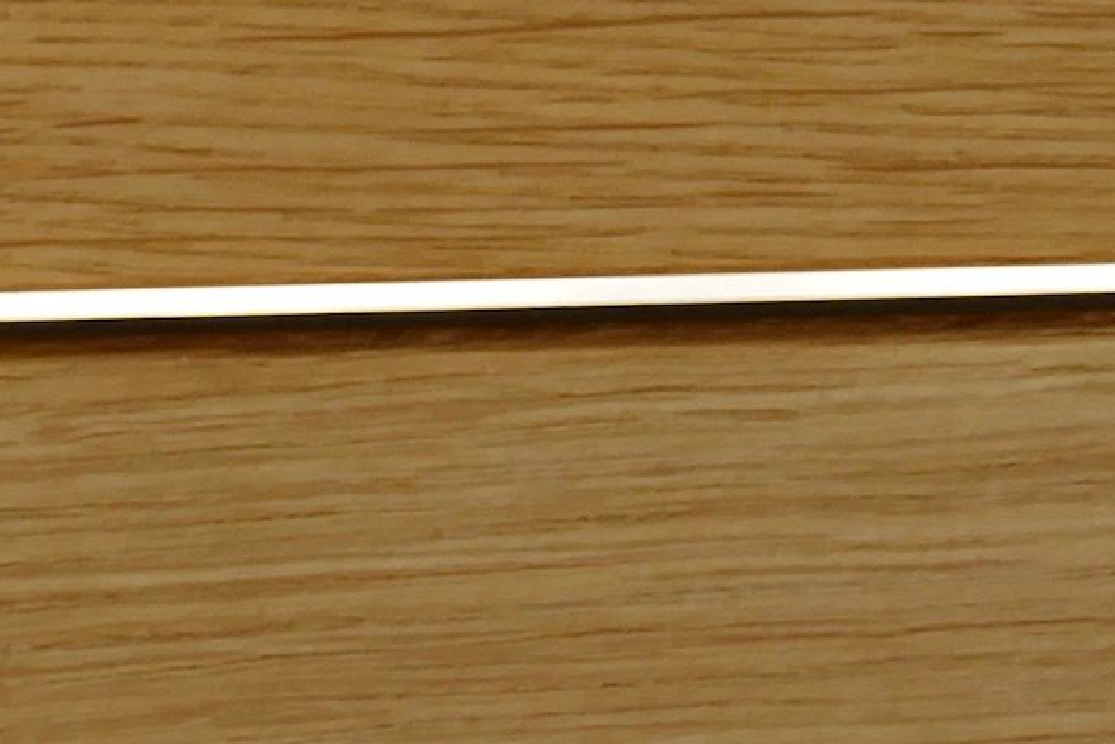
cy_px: 269
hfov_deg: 4.2
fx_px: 14900
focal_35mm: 481
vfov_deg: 2.9
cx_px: -1420
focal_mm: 38.48
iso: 125
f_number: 4.5
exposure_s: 1/125
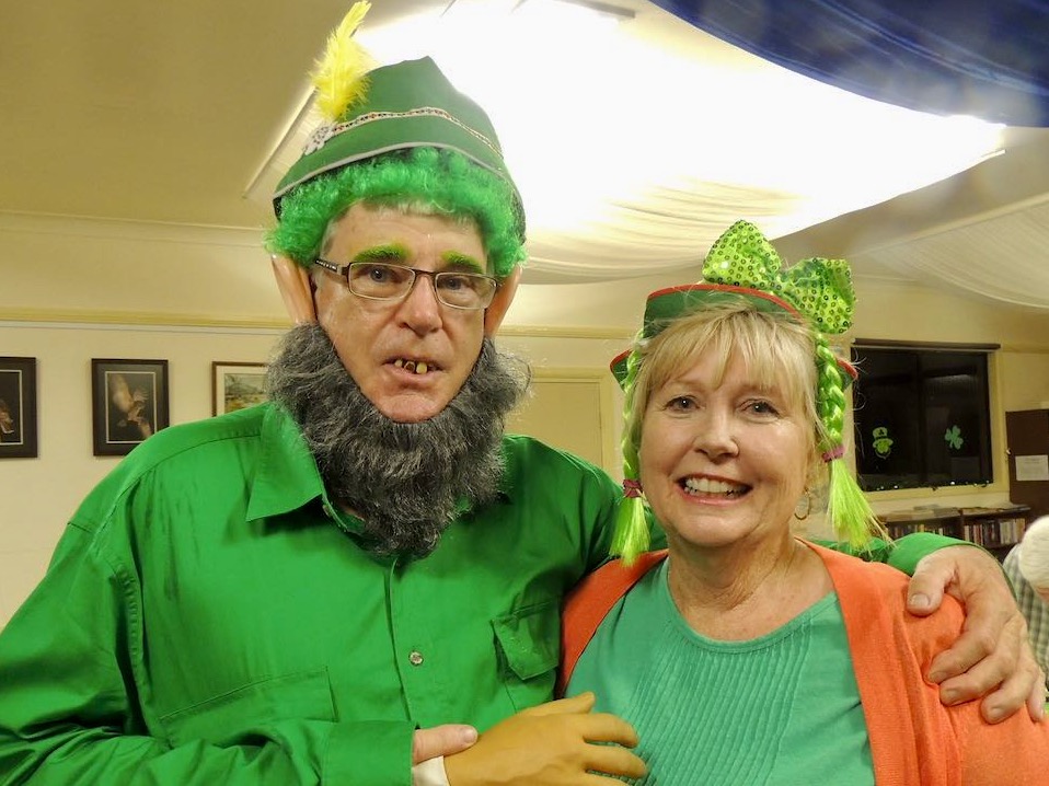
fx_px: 727
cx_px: 524
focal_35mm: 24
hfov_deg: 71.6
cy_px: 393
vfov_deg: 56.8
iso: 400
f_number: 3
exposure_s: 1/20
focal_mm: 4.3
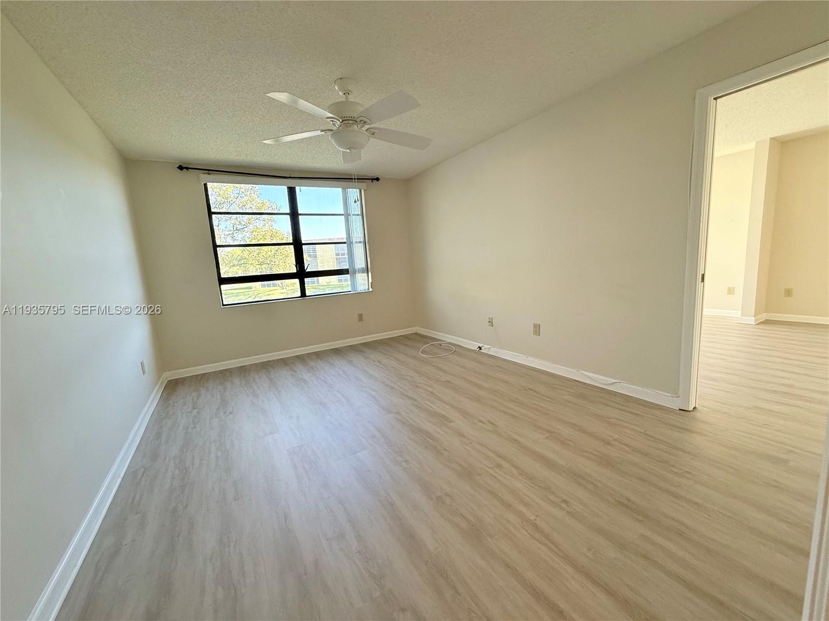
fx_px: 335
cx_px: 414
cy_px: 310
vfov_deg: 85.7
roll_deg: +3.7
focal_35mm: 14
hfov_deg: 102.1
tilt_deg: -8.0
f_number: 2.2
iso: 200
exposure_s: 1/120
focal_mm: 2.22
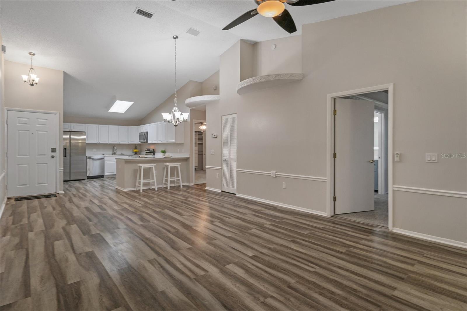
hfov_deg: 93.3
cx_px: 234
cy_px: 156
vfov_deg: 70.4
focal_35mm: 17
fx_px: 220
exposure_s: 1/1.67
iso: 320
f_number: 8
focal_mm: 17
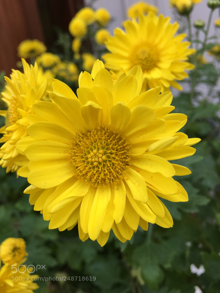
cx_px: 110
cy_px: 146
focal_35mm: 29
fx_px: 246
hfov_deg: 48.2
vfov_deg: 61.7
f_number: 2.2
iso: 32
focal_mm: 4.15
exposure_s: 1/100
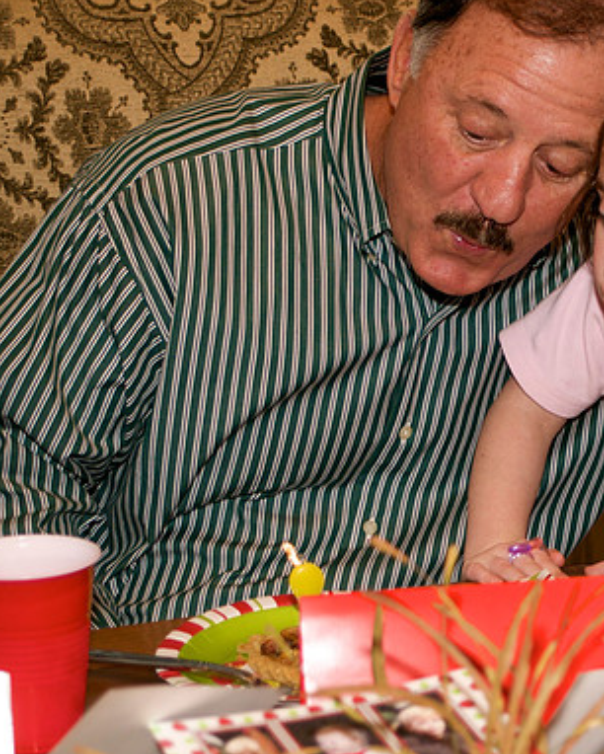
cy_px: 377
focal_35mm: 128
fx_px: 2858
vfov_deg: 15.0
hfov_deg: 12.0
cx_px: 561
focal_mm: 60
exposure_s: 1/60
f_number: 5
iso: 200
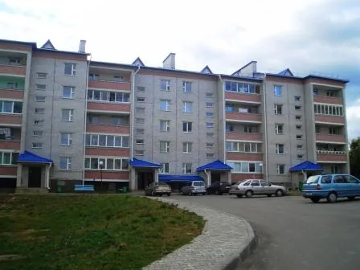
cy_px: 135
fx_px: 374
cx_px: 180
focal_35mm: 36
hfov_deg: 51.4
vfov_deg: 39.7
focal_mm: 4.8
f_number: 8
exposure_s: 1/100
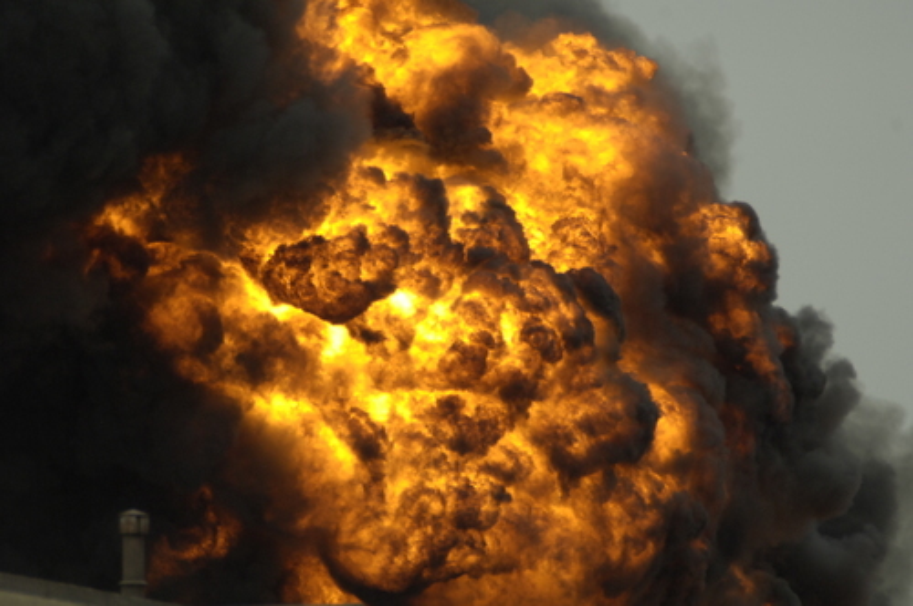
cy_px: 303
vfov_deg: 3.0
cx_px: 456
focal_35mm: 450
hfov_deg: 4.6
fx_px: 11398
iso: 400
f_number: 5.6
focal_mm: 300
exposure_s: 1/1000
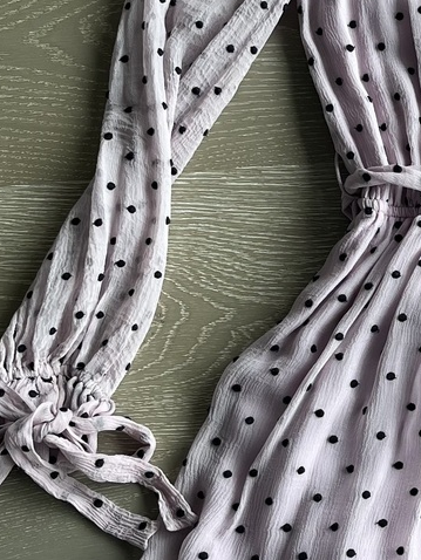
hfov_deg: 16.3
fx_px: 1410
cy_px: 235
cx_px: 503
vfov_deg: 22.5
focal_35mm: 87
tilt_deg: -80.2
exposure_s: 1/122
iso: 40
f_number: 1.6
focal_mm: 5.1
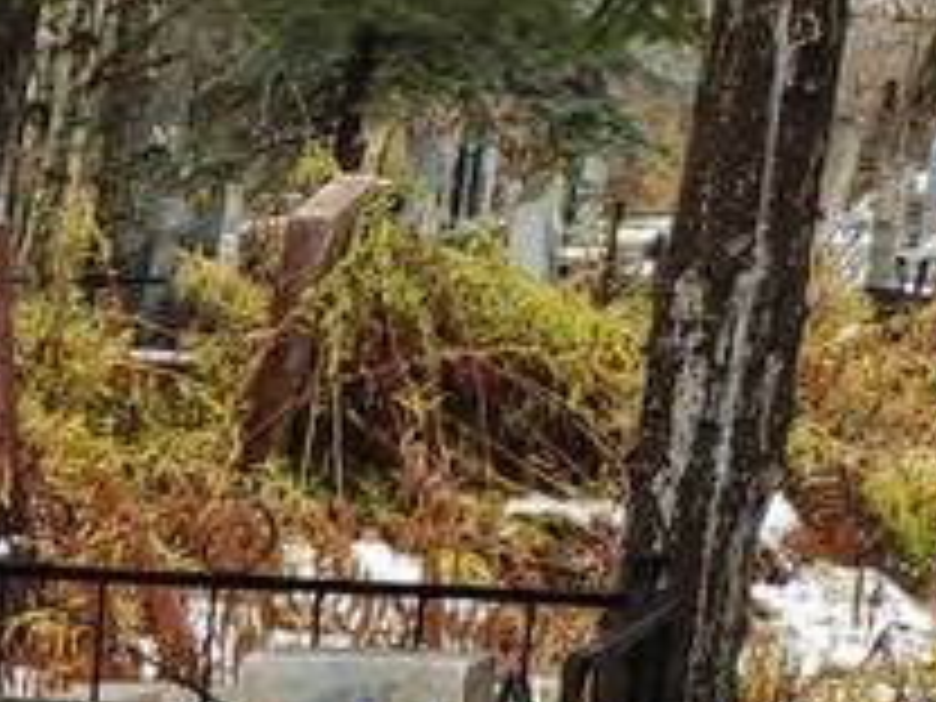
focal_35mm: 128
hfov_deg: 12.5
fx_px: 3461
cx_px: -1228
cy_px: 1130
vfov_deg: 11.0
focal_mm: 4.77
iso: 112
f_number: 1.75
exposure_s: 1/124
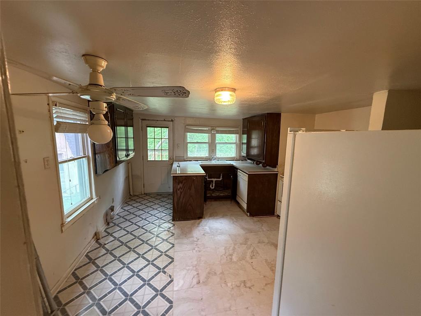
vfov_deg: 85.7
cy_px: 158
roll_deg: -1.6
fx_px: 170
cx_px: 210
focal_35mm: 14
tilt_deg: -9.4
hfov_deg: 102.1
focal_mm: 2.22
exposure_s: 1/60
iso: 500
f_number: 2.2
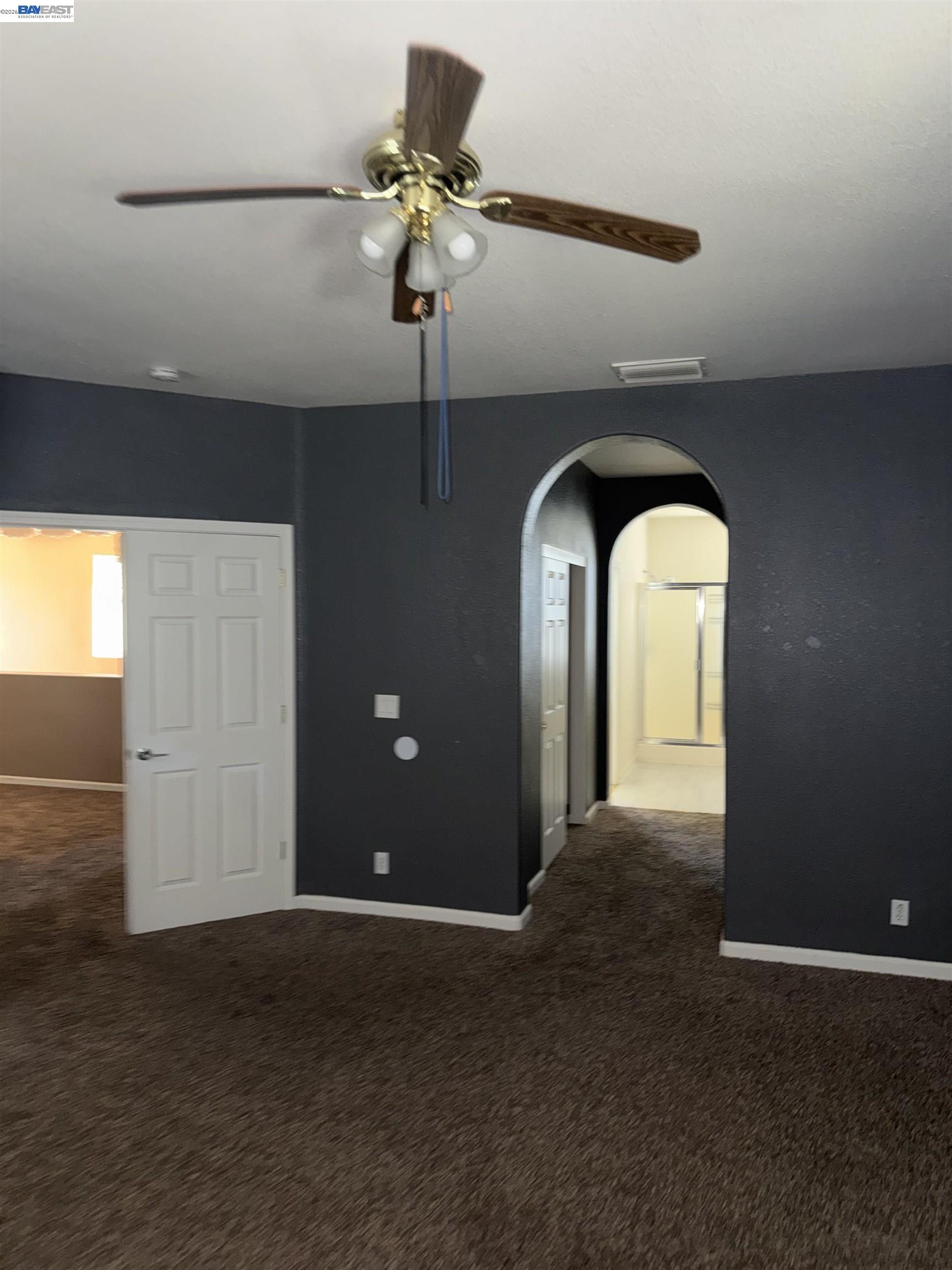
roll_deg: -0.1
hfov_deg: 56.8
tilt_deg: +1.6
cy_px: 635
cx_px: 476
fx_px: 880
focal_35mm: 24
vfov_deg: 71.6
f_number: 1.78
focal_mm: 6.76
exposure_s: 1/13
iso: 160
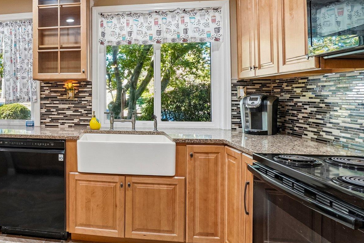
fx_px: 263
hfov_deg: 62.2
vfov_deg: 49.4
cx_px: 61
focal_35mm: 26
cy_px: 106
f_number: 8
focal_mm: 10
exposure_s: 1/6
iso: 400
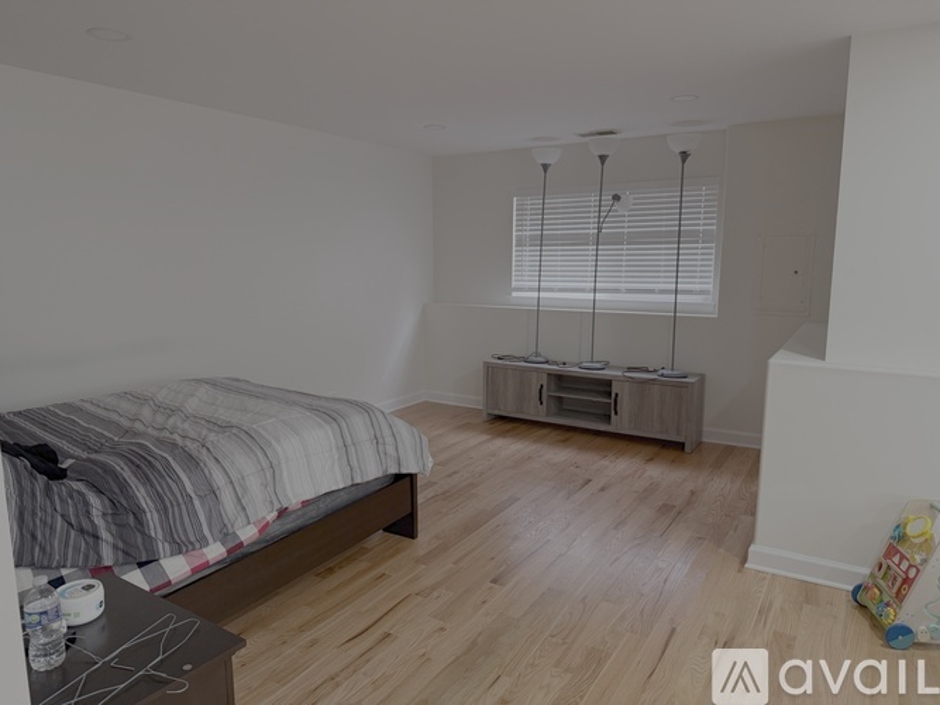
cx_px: 470
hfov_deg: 71.6
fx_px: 652
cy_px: 352
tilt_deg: -8.8
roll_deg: +0.3
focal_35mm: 24
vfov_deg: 56.8
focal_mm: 6.76
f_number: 1.78
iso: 250
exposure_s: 1/60
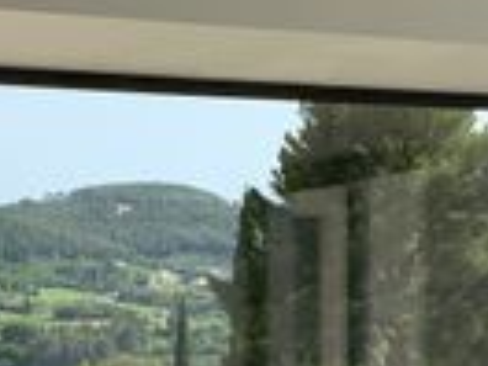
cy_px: 377
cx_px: 181
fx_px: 1664
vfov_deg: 12.4
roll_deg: -1.2
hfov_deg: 16.7
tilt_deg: +0.6
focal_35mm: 118
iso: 25
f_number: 1.8
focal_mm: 4.25
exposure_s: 1/871
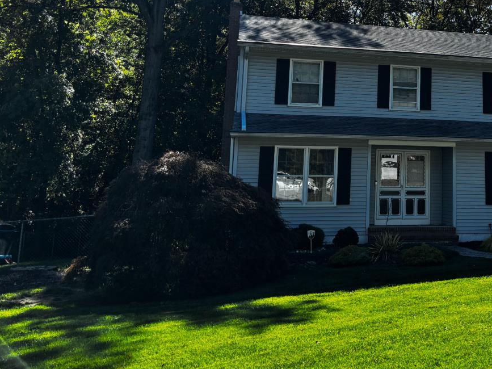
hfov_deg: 39.6
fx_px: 640
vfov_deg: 31.2
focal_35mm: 45
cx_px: 424
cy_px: 67
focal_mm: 5.96
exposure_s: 1/1721
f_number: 1.6
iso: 50
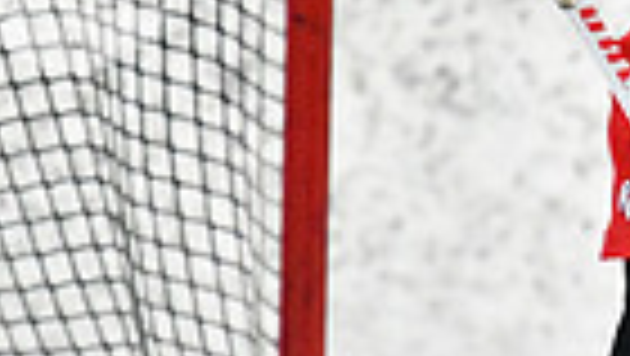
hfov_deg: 1.7
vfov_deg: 1.0
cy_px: 201
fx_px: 20663
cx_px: 1008
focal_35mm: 1236
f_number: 2.8
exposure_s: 1/1250
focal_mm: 190
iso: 5000
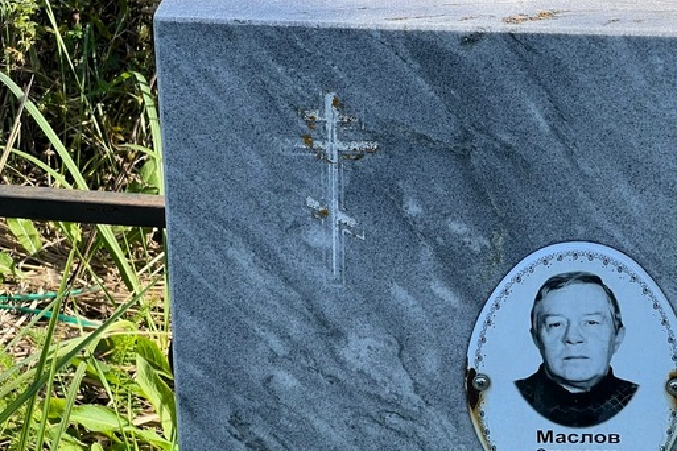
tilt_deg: -27.5
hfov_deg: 16.3
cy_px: 378
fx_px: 2351
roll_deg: -0.5
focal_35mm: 125
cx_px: 499
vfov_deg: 10.9
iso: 20
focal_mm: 9
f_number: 2.8
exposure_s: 1/147
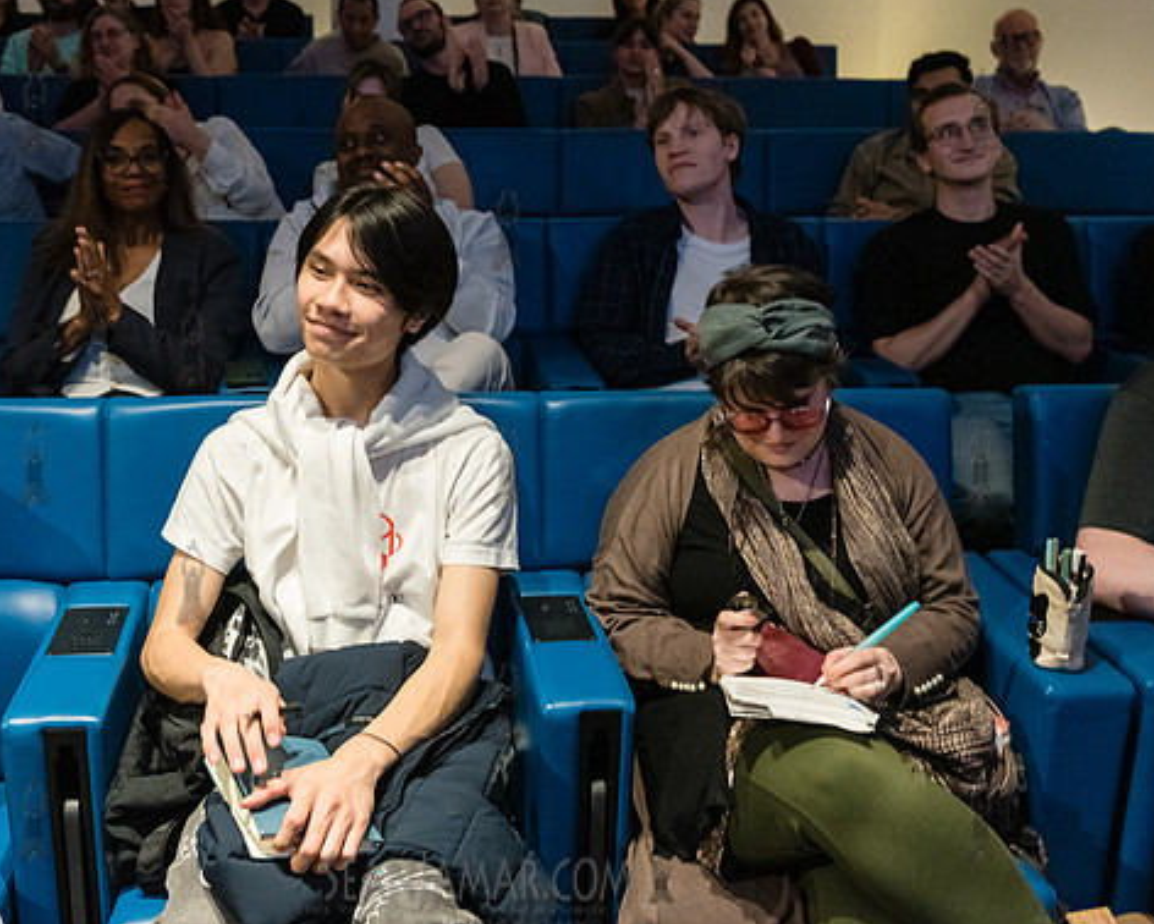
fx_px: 1401
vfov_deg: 36.5
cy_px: 433
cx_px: 470
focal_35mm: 41
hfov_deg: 44.6
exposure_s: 1/160
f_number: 3.5
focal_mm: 32
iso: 6400
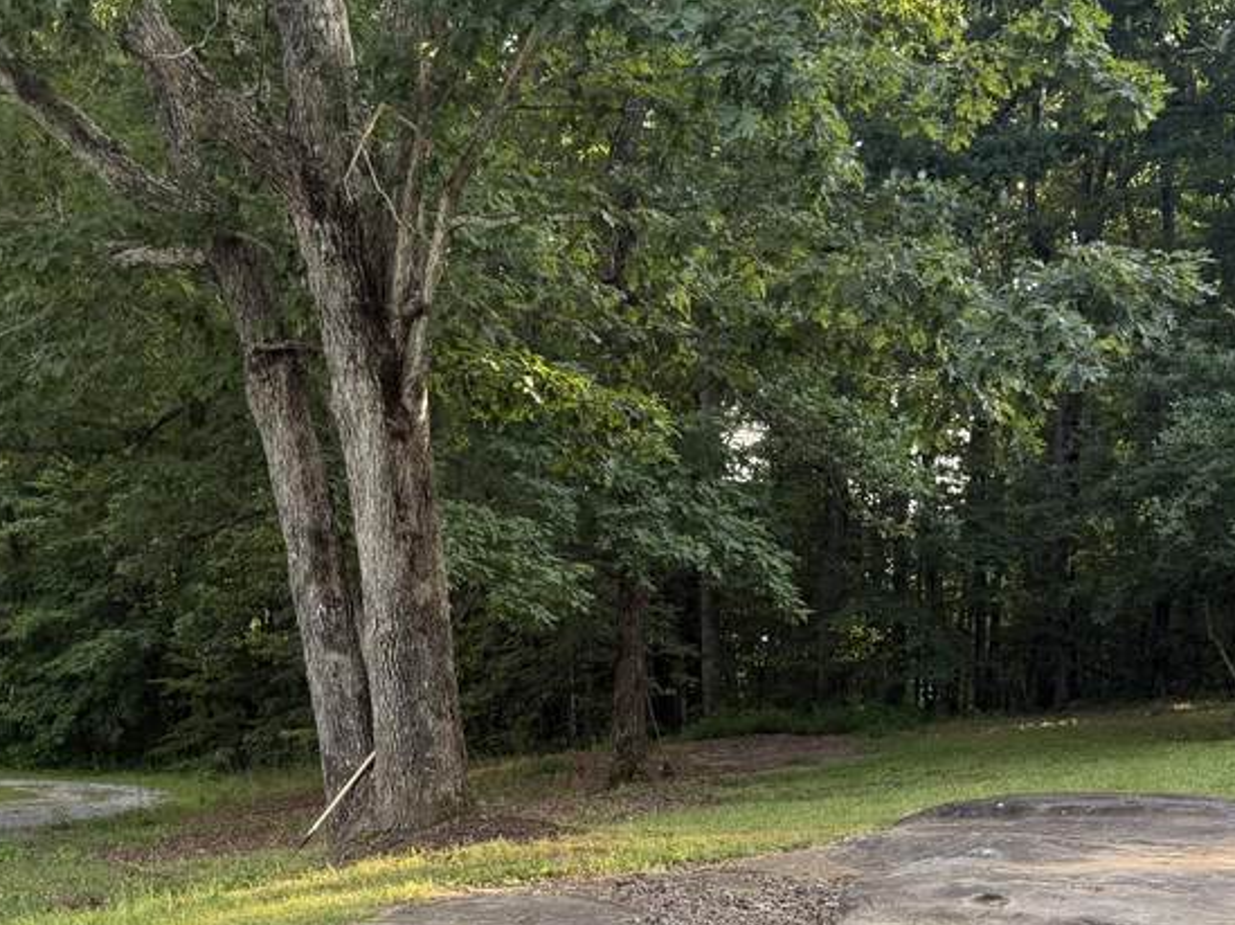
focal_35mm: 56
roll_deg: -0.5
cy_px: 752
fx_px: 1997
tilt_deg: -4.8
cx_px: 576
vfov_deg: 25.6
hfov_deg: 34.4
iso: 64
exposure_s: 1/121
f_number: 1.78
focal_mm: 6.76
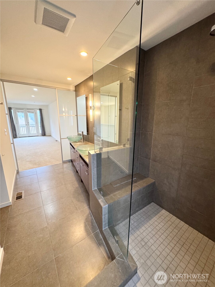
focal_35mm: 14
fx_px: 116
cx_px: 108
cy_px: 144
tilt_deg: -12.4
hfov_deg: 85.7
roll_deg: -0.2
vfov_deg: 102.1
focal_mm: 2.22
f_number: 2.2
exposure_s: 1/60
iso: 500
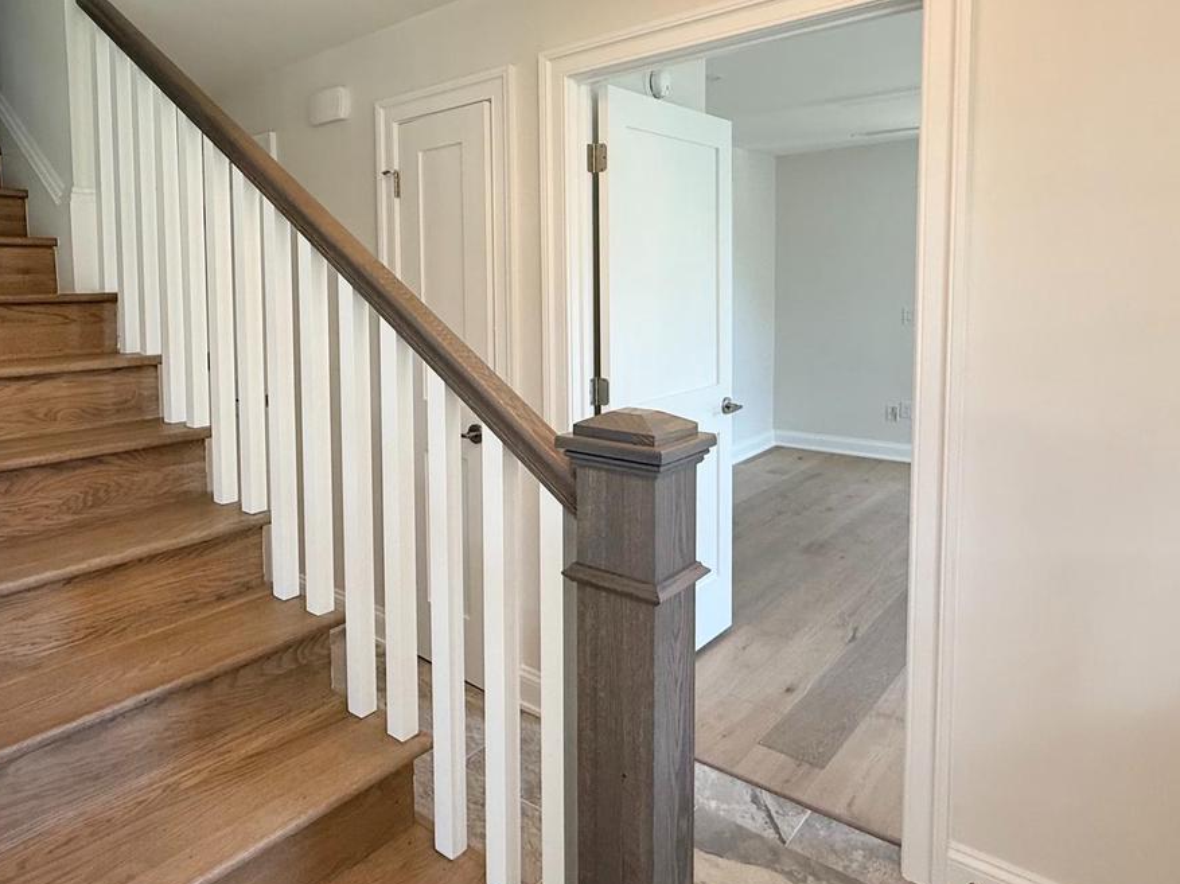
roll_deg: +0.5
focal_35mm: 23
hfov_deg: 72.2
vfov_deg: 58.2
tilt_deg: -2.9
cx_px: 416
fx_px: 784
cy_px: 338
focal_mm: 2.22
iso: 125
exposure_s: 1/120
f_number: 2.2
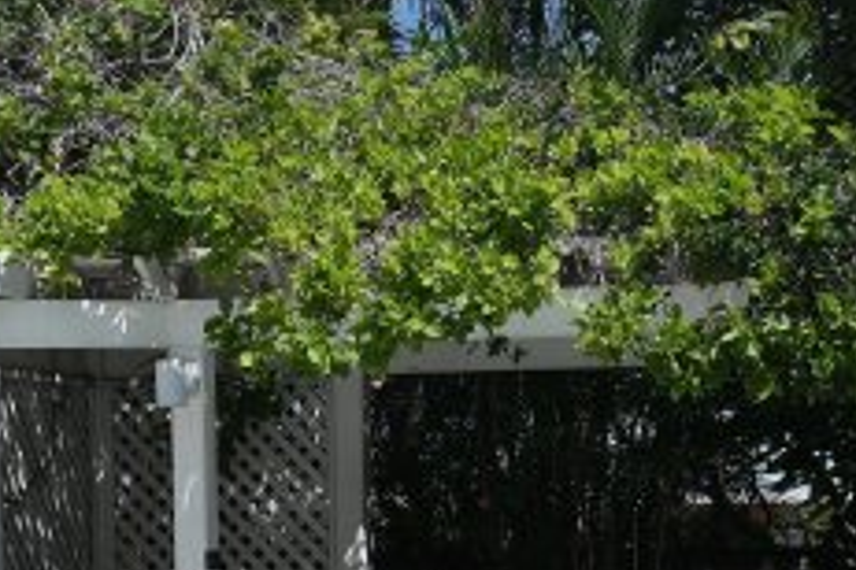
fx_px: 3543
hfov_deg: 13.8
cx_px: 537
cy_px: 846
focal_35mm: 149
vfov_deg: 9.0
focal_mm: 28
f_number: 7.1
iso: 100
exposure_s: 1/320
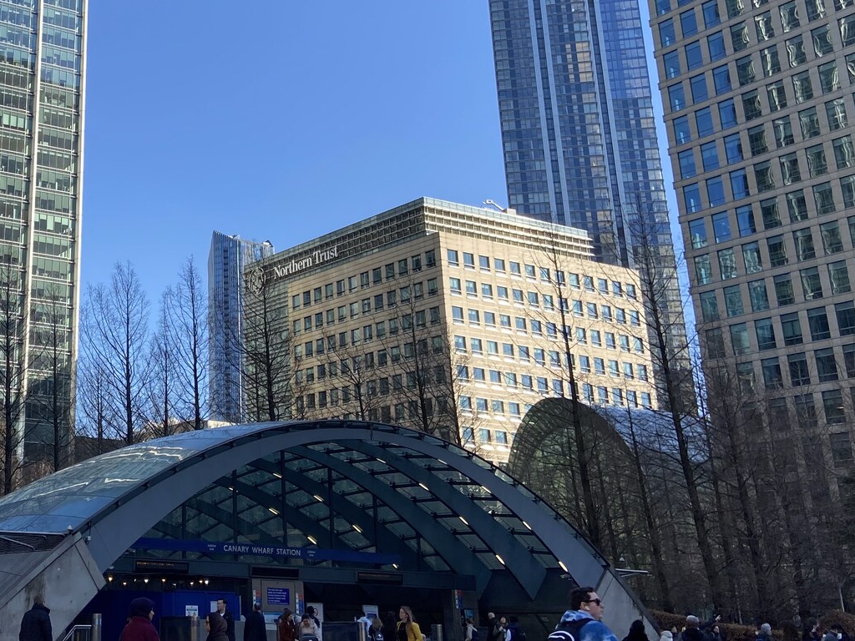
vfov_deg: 27.5
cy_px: 134
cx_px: 117
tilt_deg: +20.8
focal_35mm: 52
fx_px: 1284
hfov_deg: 35.1
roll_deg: -1.2
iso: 32
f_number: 1.8
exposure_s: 1/1330
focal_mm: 4.25
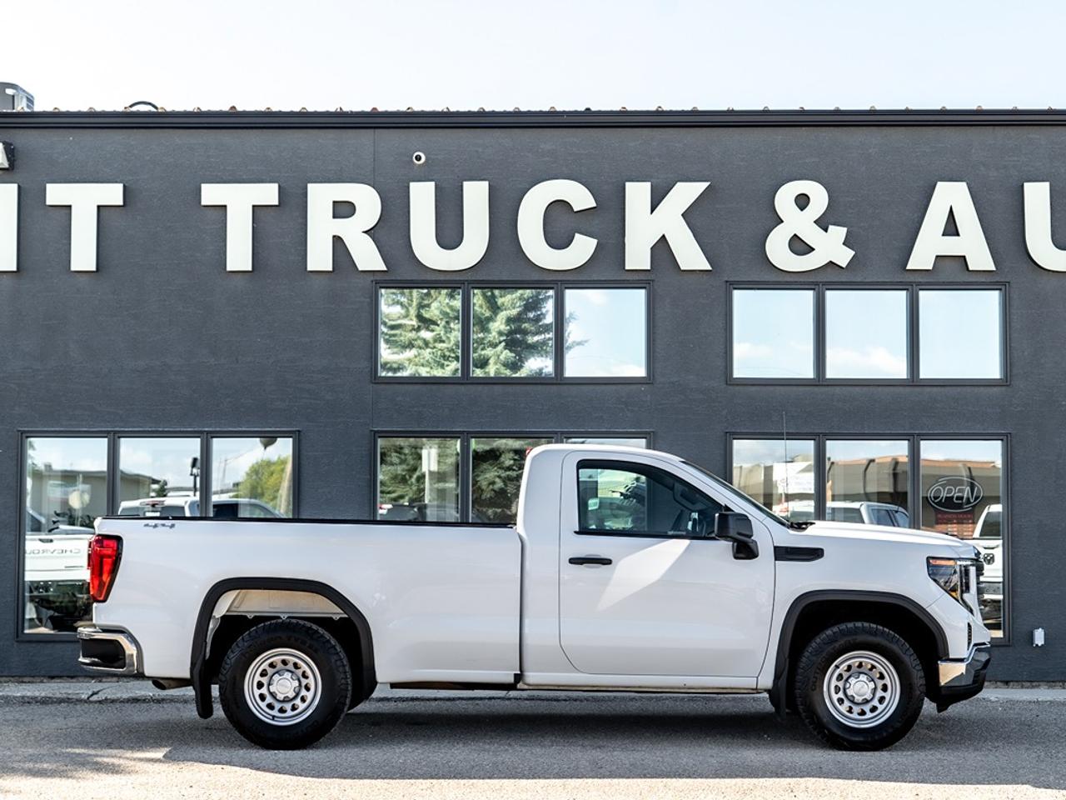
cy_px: 444
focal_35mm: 51
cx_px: 580
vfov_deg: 28.3
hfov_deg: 37.2
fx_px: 1583
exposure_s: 1/160
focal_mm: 39
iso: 100
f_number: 5
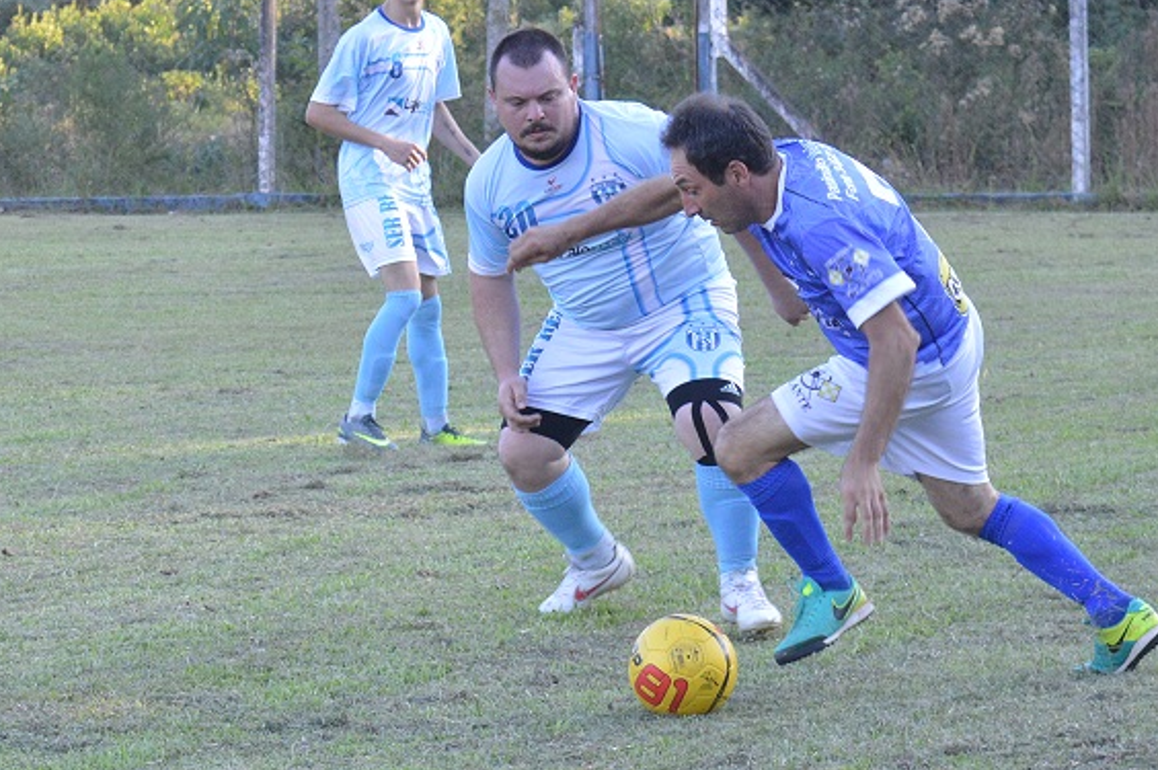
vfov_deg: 8.3
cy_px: 688
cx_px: 257
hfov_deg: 12.4
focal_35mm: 165
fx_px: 5303
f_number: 5.6
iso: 800
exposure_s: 1/320
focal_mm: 55
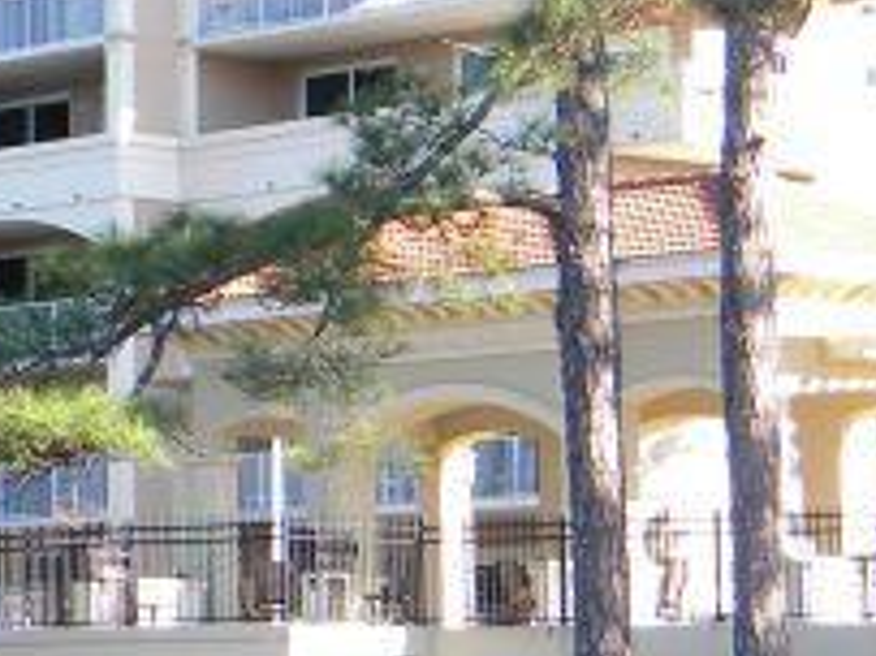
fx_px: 4401
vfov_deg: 8.5
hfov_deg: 10.7
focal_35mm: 174
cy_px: 291
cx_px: -660
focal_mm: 8.6
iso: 80
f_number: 3.9
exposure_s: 1/140
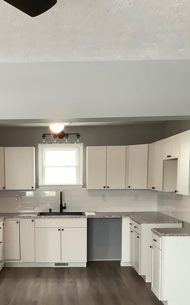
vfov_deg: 40.9
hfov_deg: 26.6
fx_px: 398
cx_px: 52
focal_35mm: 48
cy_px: 219
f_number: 2.4
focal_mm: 3.3
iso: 200
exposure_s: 1/60
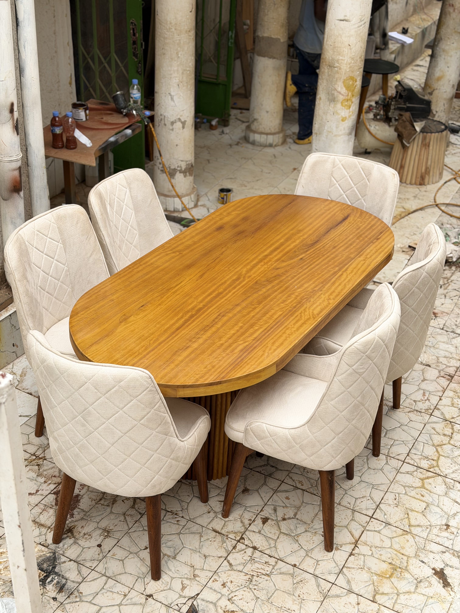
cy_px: 306
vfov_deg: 39.7
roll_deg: -3.8
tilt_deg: -32.3
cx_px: 230
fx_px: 850
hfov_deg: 30.3
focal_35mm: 48
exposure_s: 1/1222
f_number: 1.78
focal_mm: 6.76
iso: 64
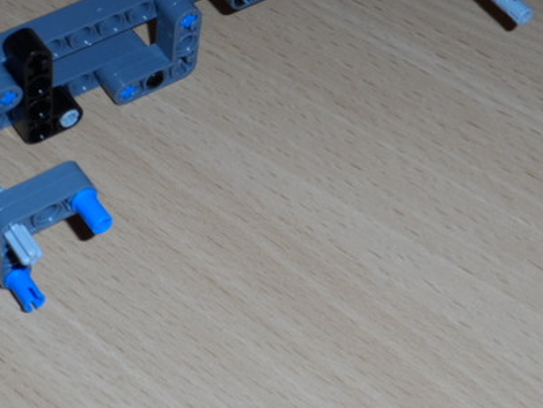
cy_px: 52
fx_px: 1444
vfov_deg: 15.9
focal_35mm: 92
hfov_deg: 21.2
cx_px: 173
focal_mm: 6.8
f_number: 7.4
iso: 100
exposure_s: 1/15
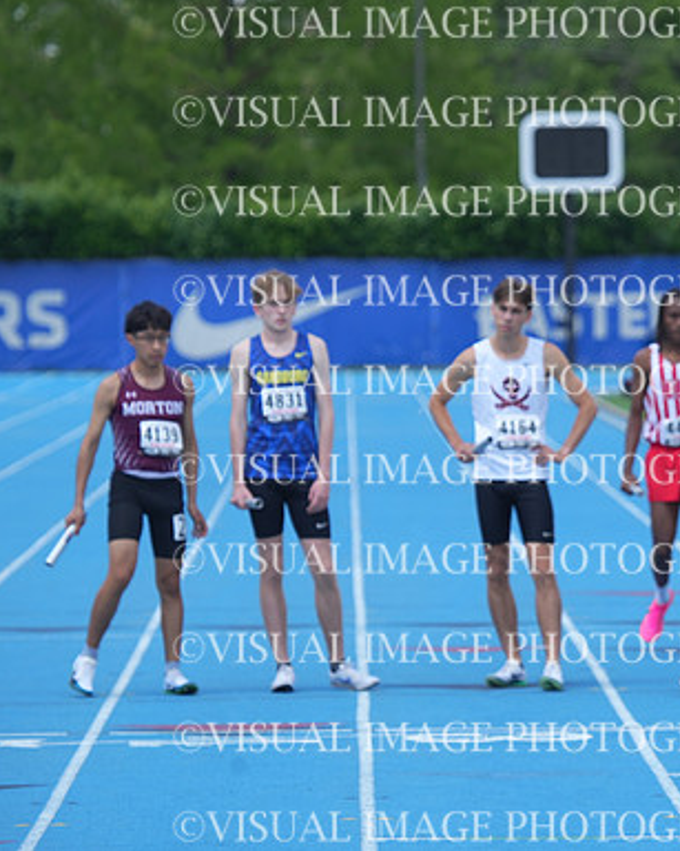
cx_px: 494
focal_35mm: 333
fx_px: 8381
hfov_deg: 4.6
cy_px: 424
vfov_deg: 5.8
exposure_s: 1/1000
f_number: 5.6
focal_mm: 235
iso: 320
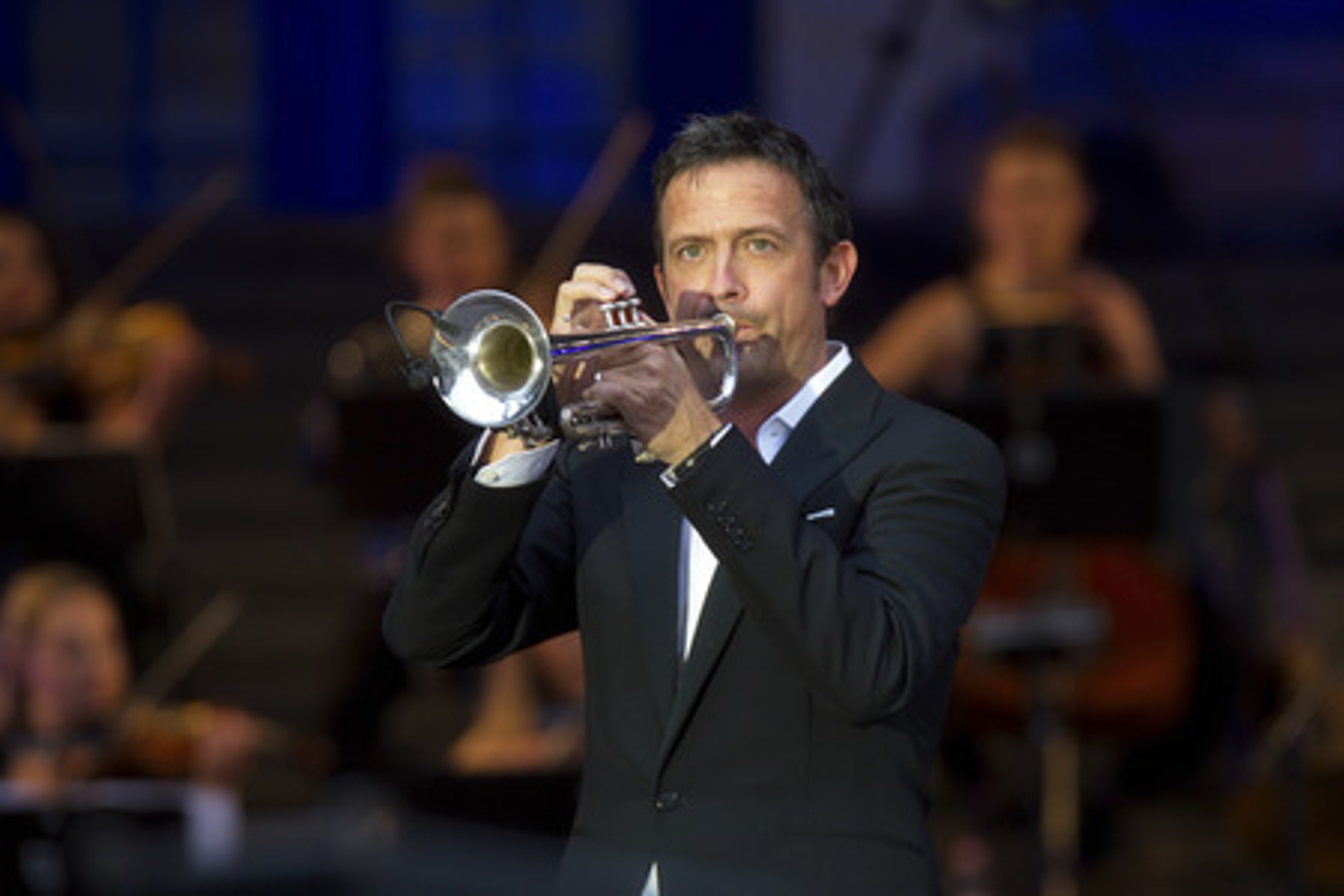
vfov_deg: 4.6
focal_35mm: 300
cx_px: 672
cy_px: 448
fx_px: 11199
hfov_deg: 6.9
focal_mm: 300
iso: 800
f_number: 4
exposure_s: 1/250
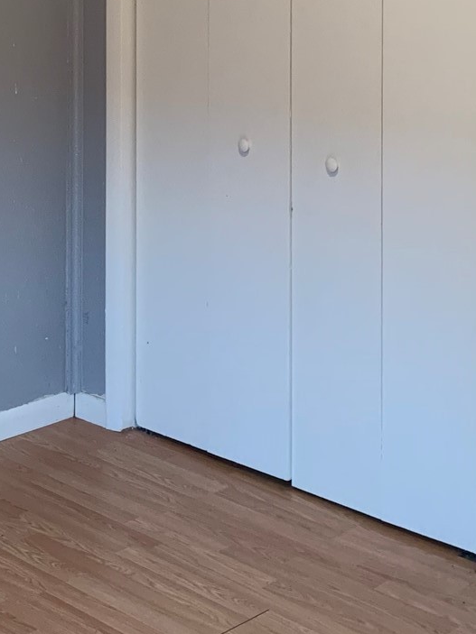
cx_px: 125
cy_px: 8
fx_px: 1302
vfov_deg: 26.1
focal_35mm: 71
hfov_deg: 20.6
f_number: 1.8
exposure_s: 1/60
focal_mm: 4.25
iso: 250
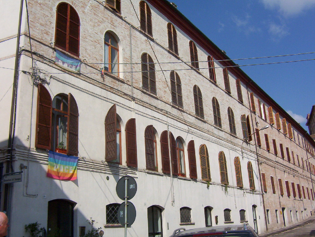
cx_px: 158
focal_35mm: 36
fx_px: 328
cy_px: 118
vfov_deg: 39.7
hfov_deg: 51.4
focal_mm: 5.54
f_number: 5.24
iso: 100
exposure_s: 1/1701
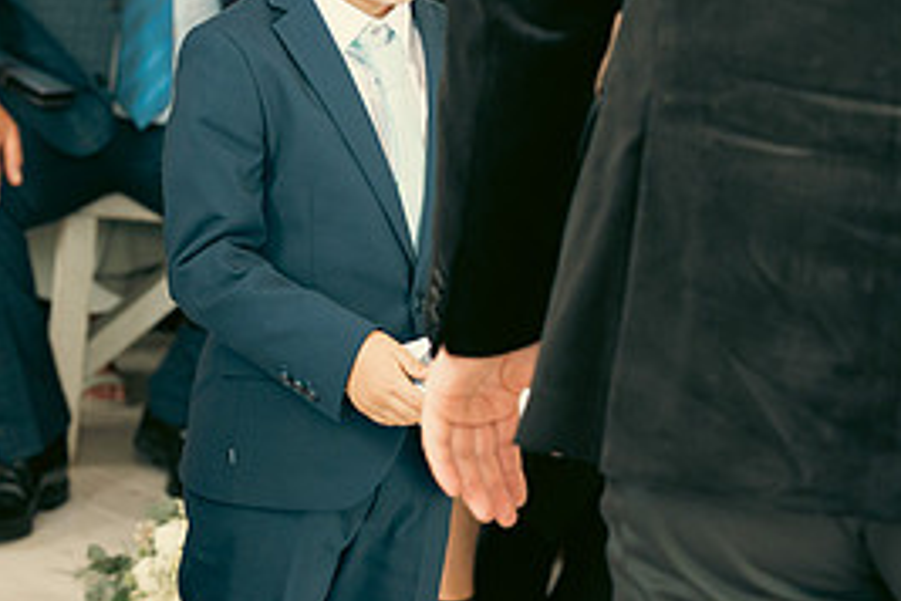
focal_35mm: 128
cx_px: 456
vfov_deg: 10.7
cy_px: 272
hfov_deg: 16.0
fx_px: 3203
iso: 1000
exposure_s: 1/160
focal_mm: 59
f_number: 3.5
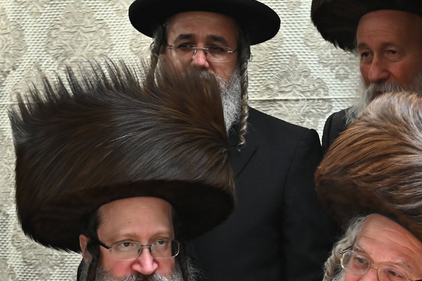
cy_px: 269
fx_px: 1477
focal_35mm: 126
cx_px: 191
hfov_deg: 16.3
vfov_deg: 10.8
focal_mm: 55
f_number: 5.6
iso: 2000
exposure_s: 1/200
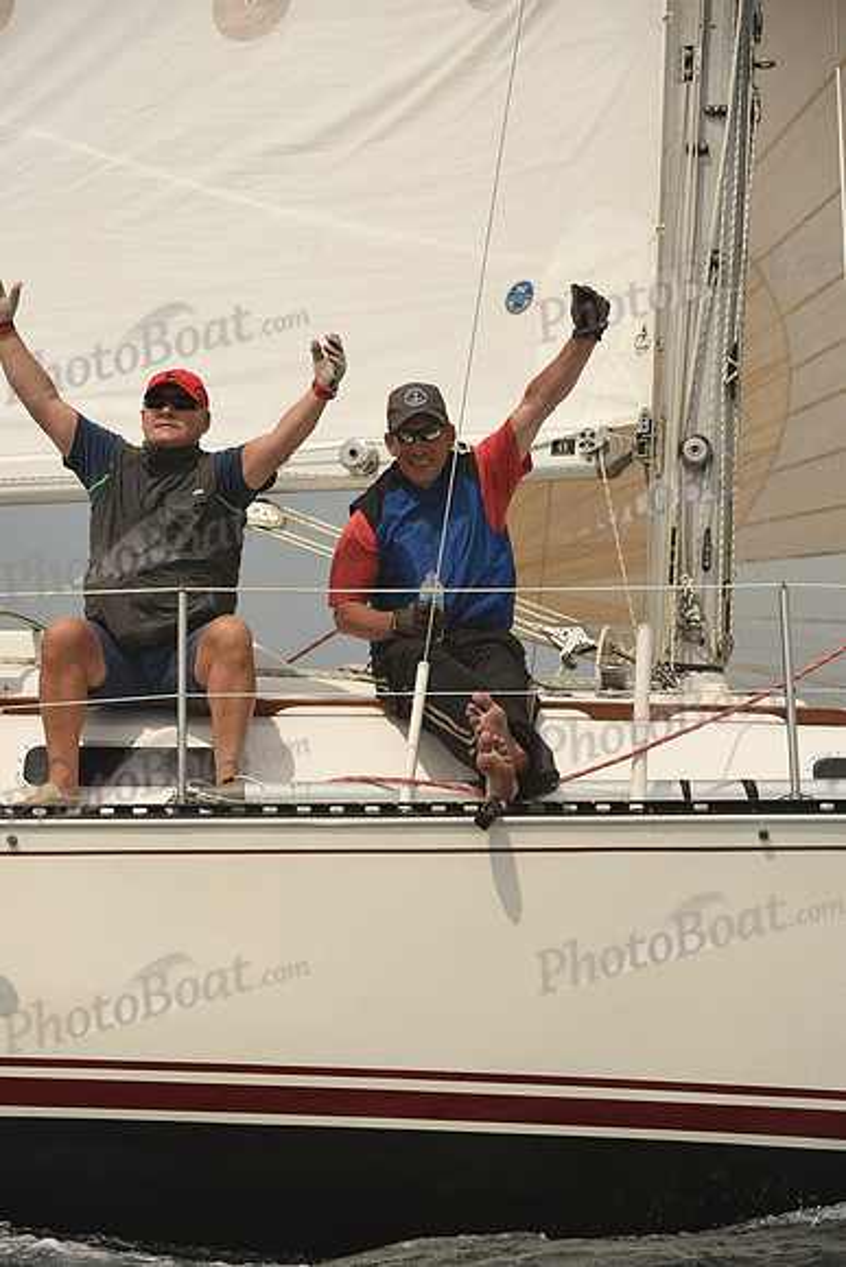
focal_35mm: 260
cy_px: 634
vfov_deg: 7.9
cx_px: 423
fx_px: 9159
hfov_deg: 5.3
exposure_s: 1/1000
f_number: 8
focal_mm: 260
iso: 250
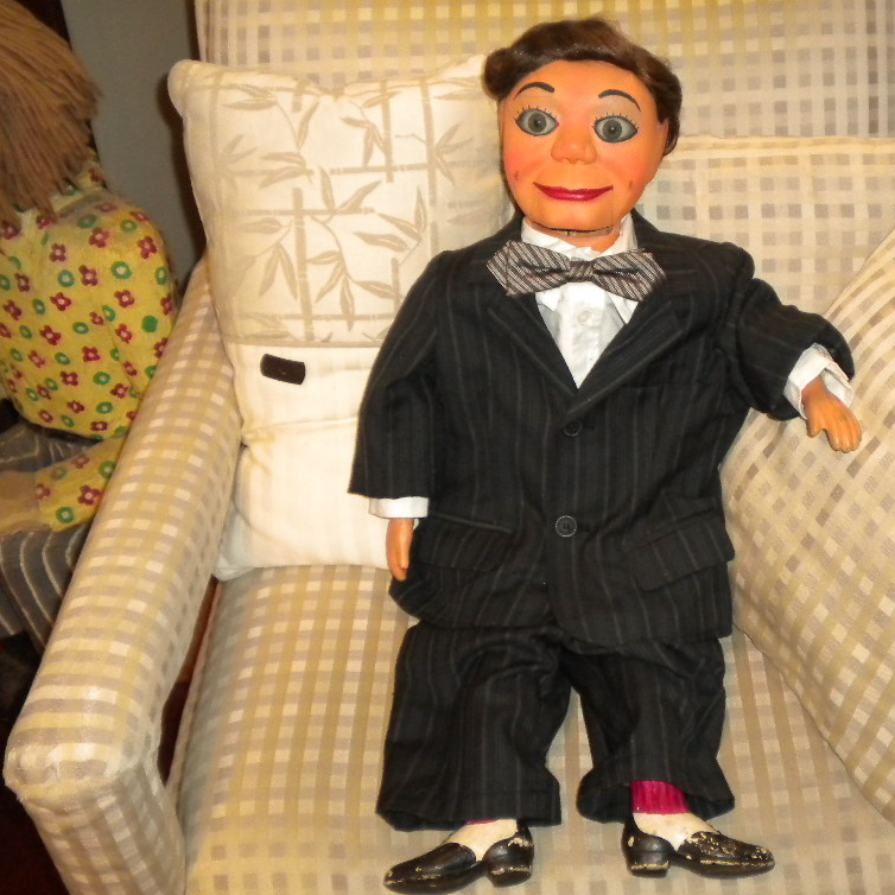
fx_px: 1229
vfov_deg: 40.0
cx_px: 569
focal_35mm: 42
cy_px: 445
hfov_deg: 39.7
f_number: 3.1
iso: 400
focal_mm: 6.3
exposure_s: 1/30
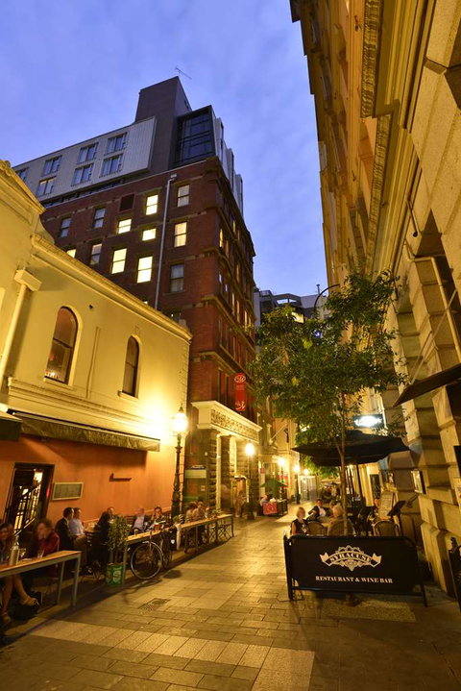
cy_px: 346
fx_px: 326
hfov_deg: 70.5
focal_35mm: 17
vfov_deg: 93.3
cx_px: 230
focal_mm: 17
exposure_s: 5
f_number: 10
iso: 400
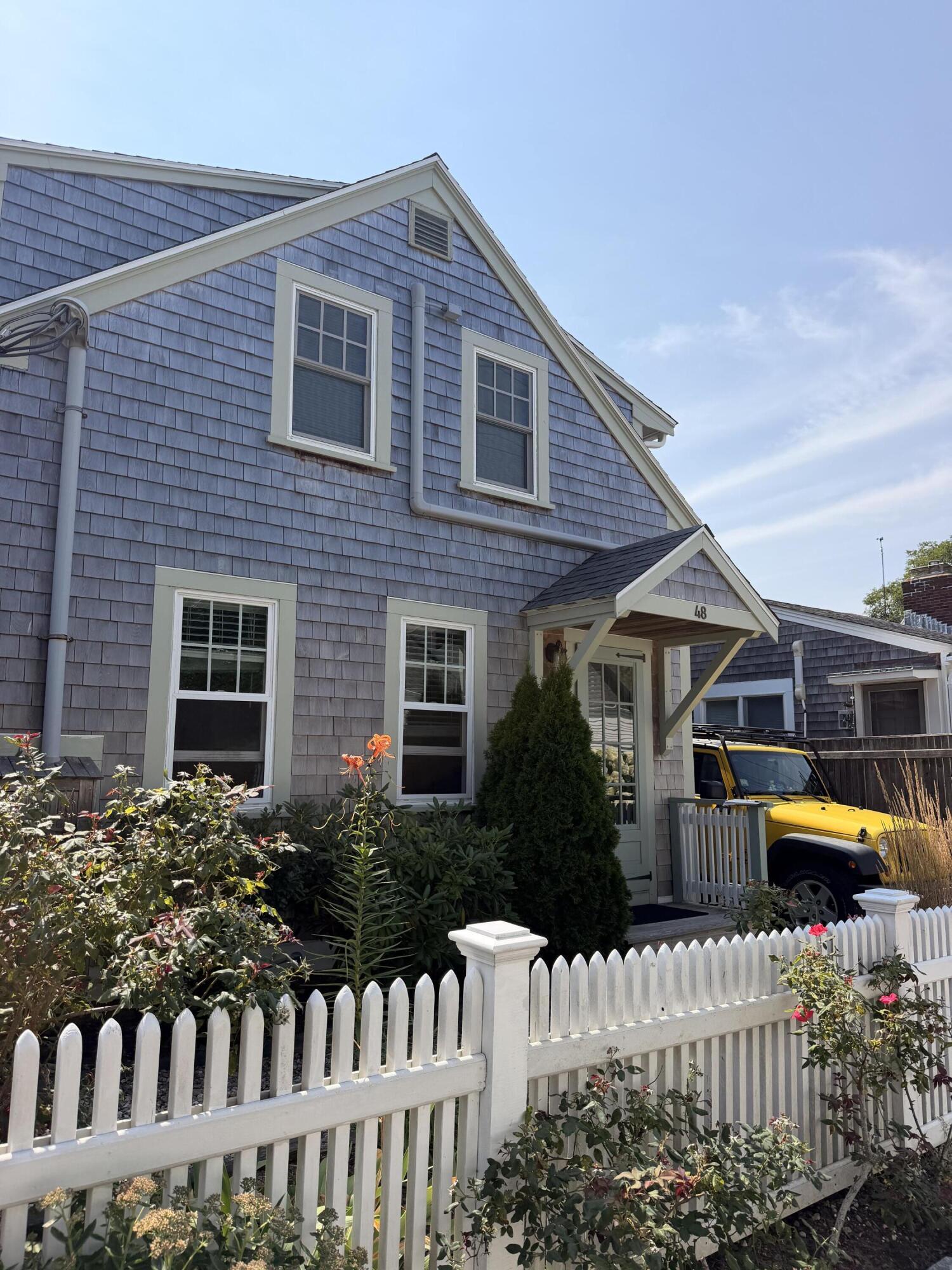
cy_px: 635
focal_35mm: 24
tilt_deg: +6.8
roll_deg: +0.2
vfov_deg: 71.6
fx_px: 880
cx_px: 476
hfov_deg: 56.8
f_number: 1.78
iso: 100
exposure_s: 1/4405
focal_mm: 6.76
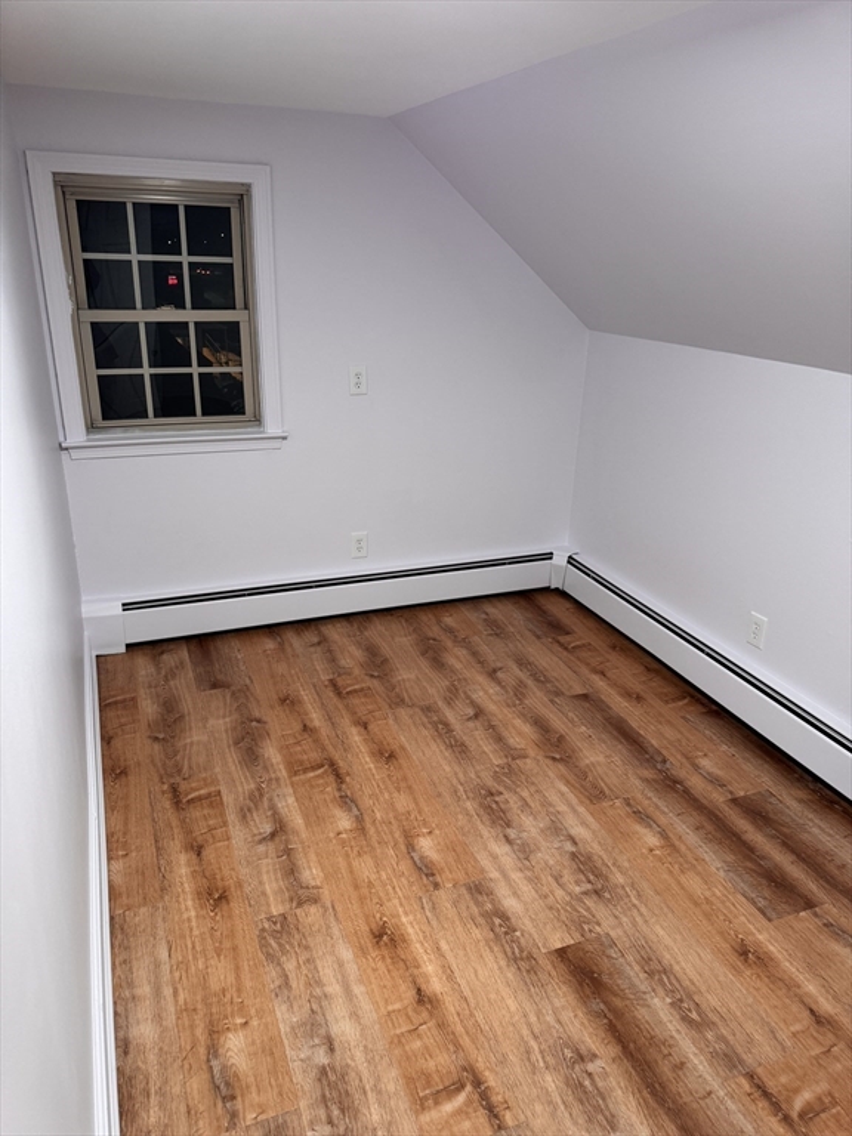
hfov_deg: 56.8
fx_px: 788
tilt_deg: -22.4
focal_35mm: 24
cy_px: 568
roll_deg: -1.3
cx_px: 426
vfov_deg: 71.6
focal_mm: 6.76
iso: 160
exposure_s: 1/60
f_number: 1.78
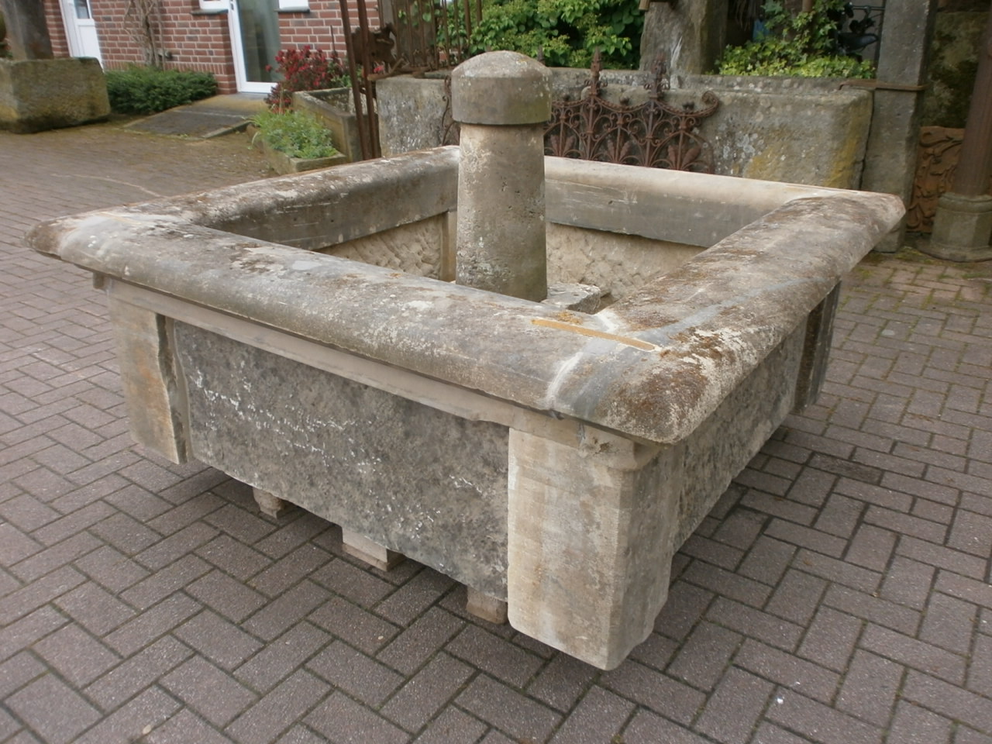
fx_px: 774
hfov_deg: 65.3
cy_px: 372
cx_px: 496
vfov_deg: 51.4
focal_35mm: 27
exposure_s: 1/320
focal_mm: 4.8
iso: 100
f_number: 2.9
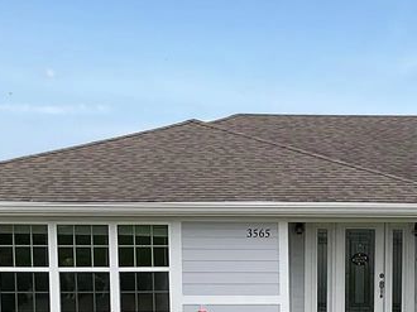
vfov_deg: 16.1
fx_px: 1083
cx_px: 377
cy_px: 313
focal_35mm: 90
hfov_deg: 21.3
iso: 16
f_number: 1.8
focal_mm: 3
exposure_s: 1/1577
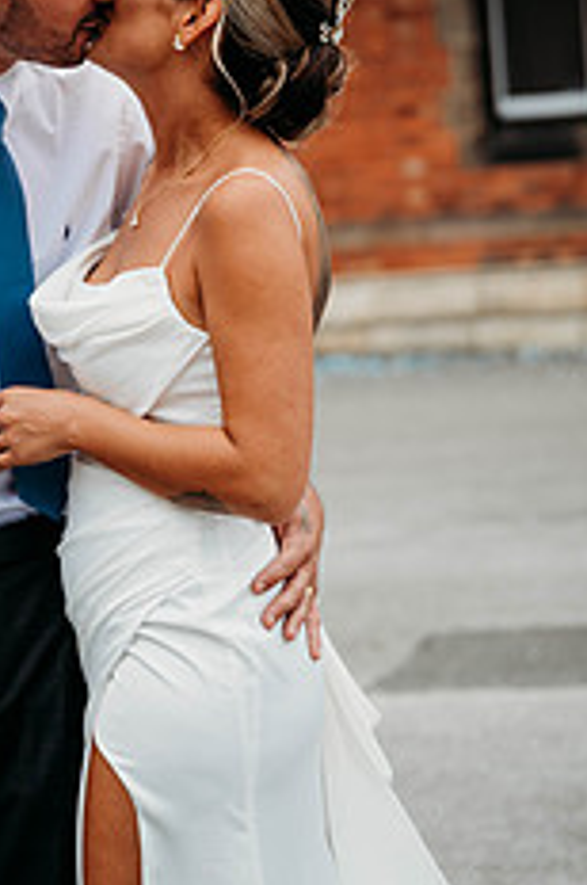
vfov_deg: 15.1
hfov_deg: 10.0
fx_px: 3336
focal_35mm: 136
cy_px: 351
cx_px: 192
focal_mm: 70
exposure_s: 1/400
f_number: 2.8
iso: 100
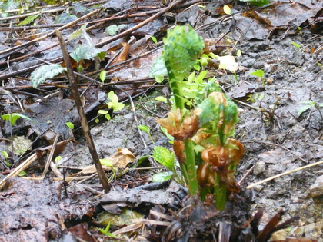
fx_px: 1222
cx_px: 162
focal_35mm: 131
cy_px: 121
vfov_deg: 11.3
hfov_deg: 15.1
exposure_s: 1/60
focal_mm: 13.6
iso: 400
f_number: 4.4
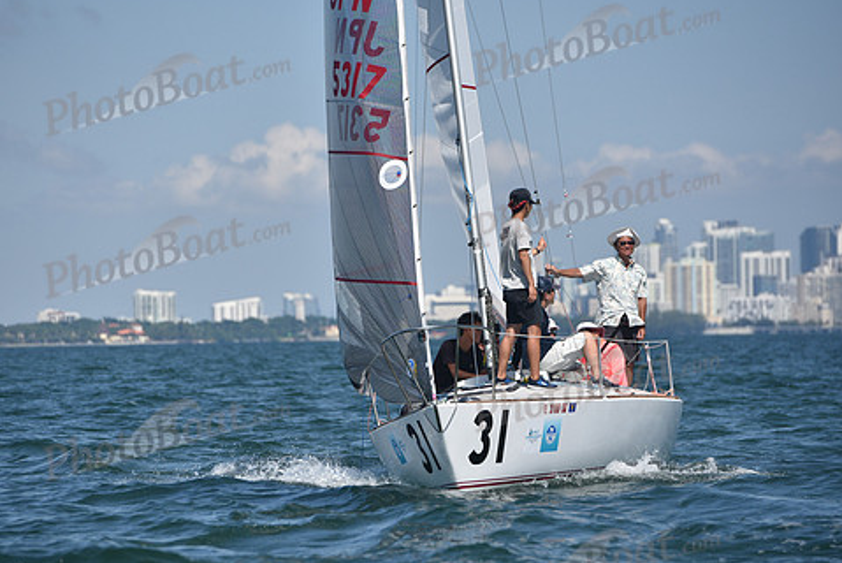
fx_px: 5663
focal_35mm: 242
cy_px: 319
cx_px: 383
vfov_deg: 5.7
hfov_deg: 8.5
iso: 250
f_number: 5
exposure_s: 1/1250
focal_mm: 200
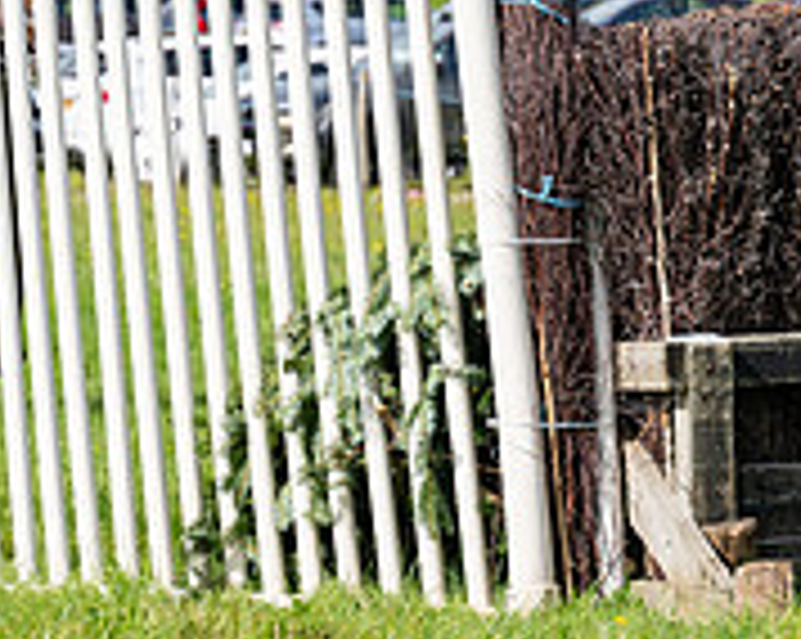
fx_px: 8265
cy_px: -40
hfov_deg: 5.5
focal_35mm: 349
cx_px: 1145
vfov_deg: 4.4
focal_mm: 98
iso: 200
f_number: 4
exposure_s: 1/2000
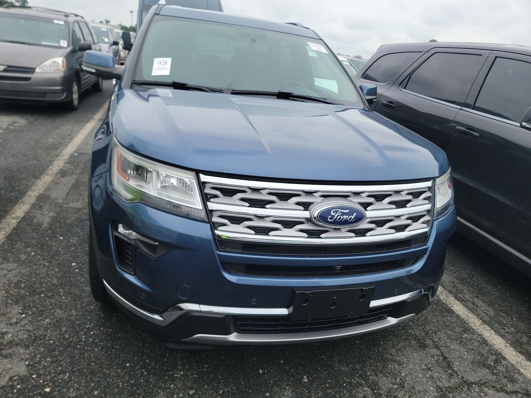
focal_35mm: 24
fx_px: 368
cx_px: 266
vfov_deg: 56.8
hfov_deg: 71.6
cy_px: 199
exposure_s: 1/486
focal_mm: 6.7
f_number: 1.8
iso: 50
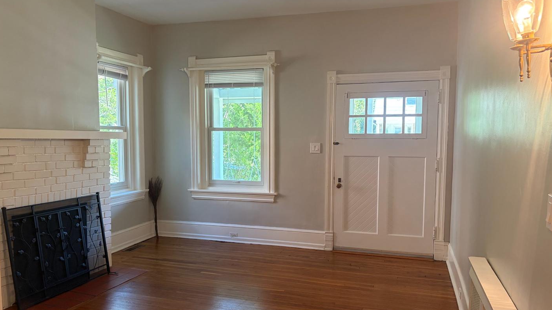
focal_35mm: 29
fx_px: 424
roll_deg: +0.1
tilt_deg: -4.6
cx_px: 279
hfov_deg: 66.1
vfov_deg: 40.1
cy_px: 176
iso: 200
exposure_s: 1/60
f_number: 1.6
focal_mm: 5.96
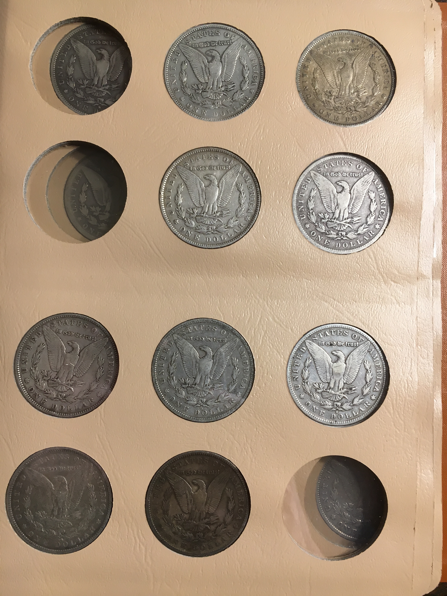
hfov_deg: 48.2
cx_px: 224
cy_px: 298
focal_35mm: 29
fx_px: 499
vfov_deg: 61.7
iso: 50
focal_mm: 4.15
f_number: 2.2
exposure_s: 1/30
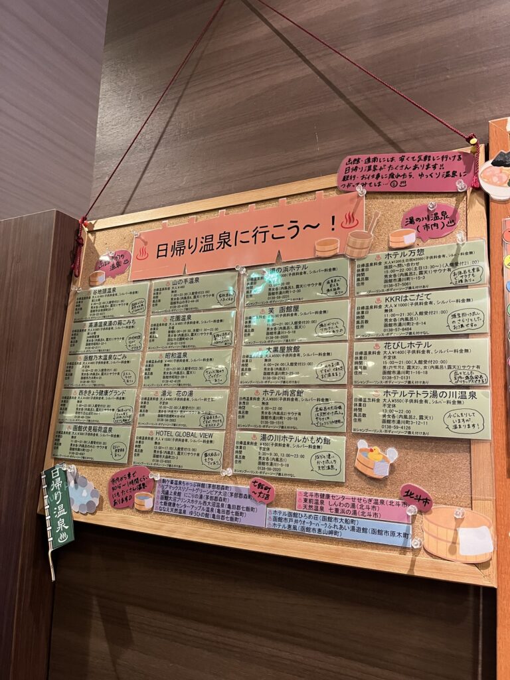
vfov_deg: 67.3
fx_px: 511
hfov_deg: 53.1
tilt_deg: +8.5
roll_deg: -1.4
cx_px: 255
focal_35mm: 26
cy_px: 340
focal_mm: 5.1
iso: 400
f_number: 1.6
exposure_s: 1/50
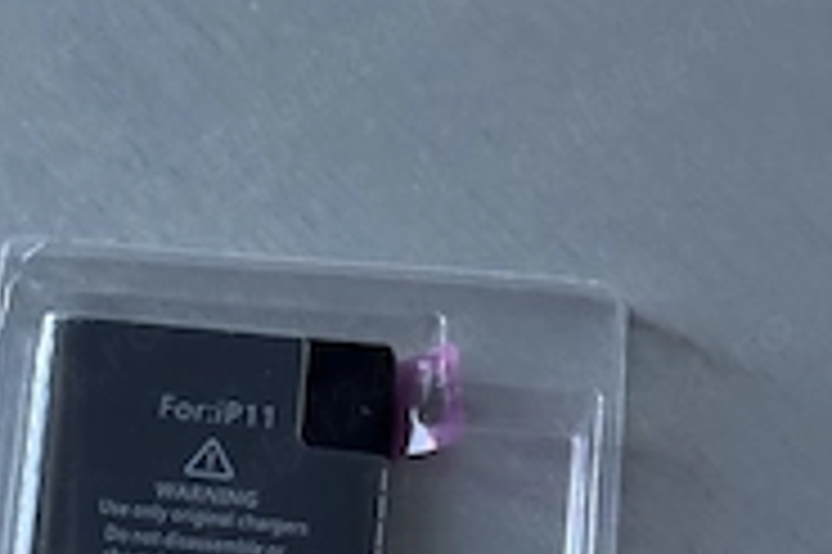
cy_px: 838
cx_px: 175
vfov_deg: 12.1
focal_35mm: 108
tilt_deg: -75.5
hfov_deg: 18.8
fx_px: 2494
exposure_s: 1/37
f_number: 1.78
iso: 500
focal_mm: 6.76
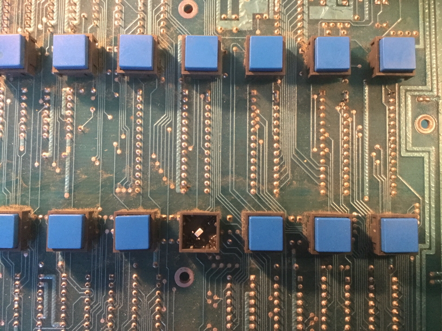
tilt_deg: -70.5
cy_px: 166
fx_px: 396
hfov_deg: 58.4
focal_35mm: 31
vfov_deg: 45.4
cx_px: 221
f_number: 2.4
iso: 200
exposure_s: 1/33
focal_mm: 3.3
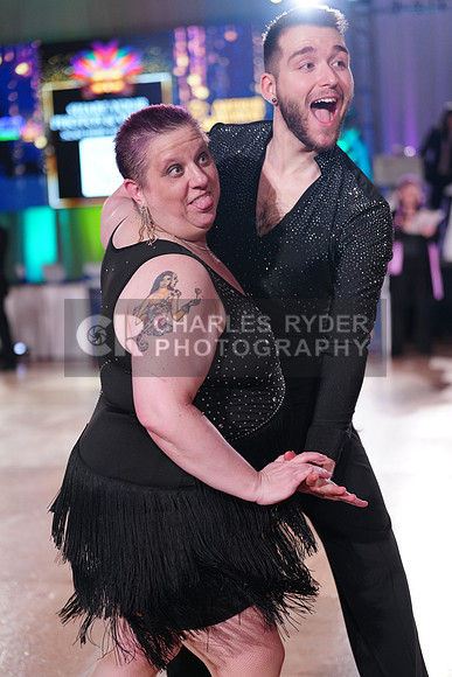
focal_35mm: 70
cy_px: 338
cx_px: 226
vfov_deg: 28.8
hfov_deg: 19.5
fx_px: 1317
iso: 2000
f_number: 2.8
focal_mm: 70
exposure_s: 1/640
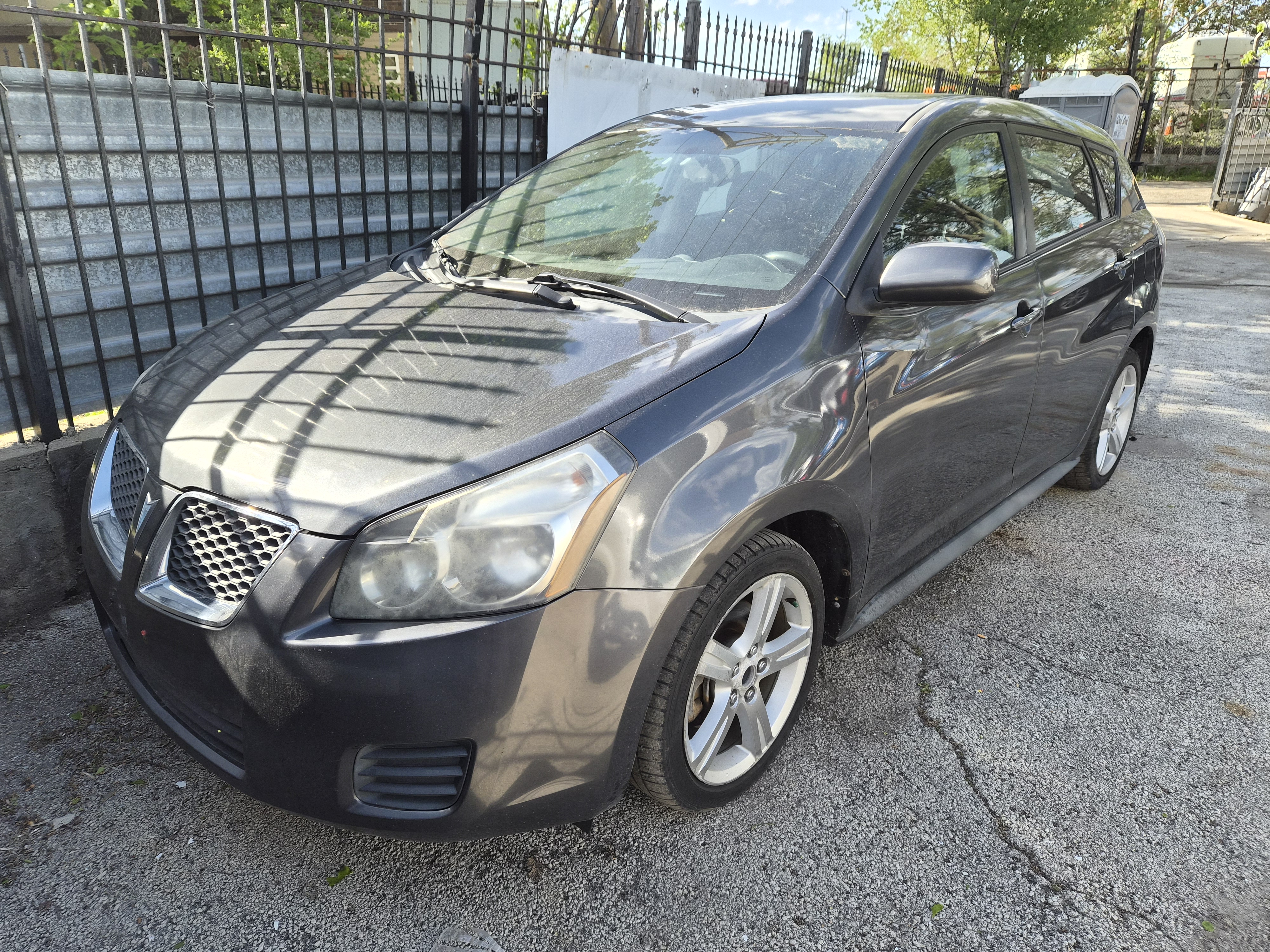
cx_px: 635
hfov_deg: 73.9
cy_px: 476
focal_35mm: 23
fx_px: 844
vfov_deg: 58.9
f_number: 1.8
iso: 80
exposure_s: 1/1252
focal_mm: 5.4
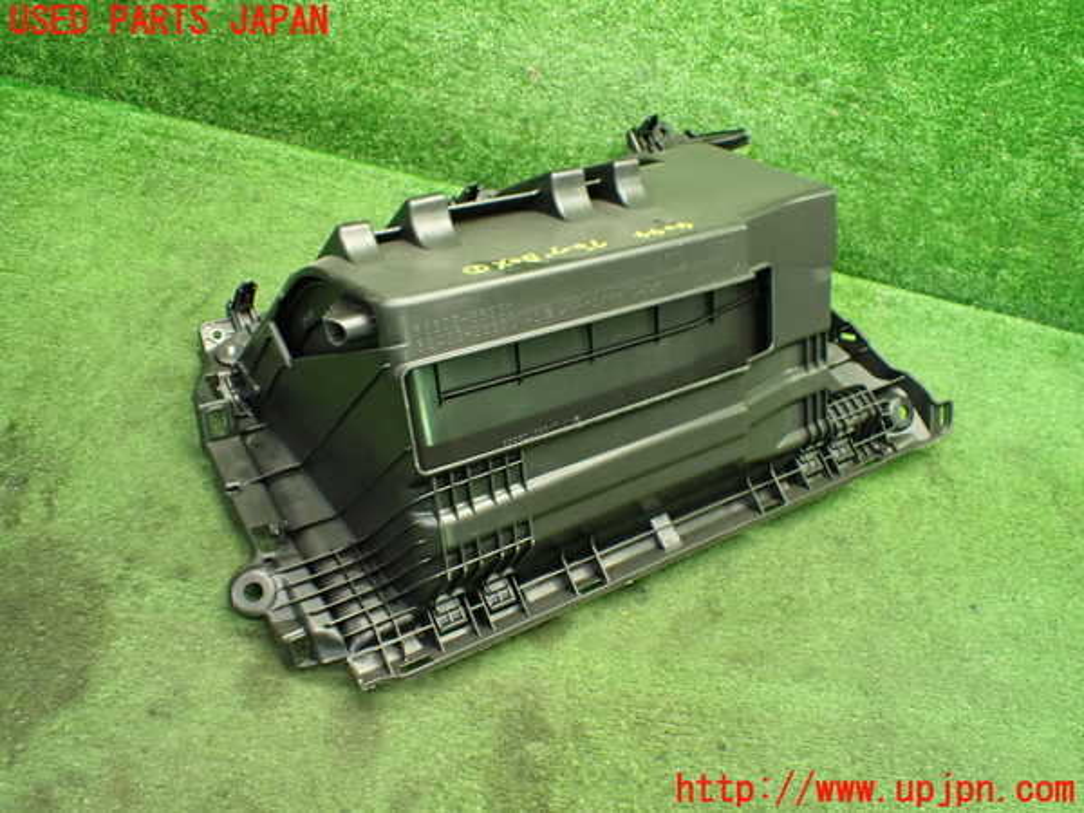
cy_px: 406
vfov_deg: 46.8
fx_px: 939
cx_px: 542
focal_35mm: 30
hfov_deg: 60.0
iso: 800
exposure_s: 1/60
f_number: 2.3
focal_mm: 5.4
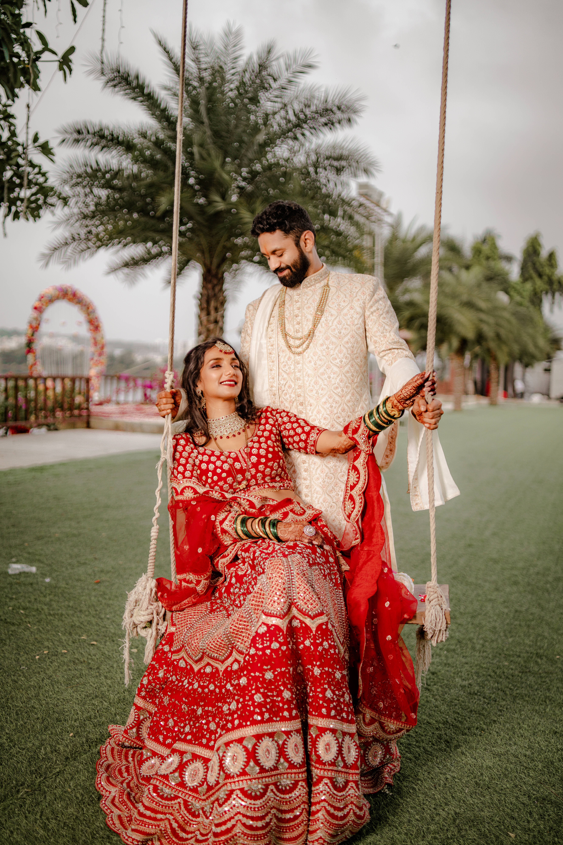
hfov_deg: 37.9
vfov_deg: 54.4
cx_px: 282
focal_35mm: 35
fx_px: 821
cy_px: 422
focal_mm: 35
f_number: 1.4
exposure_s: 1/500
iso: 200
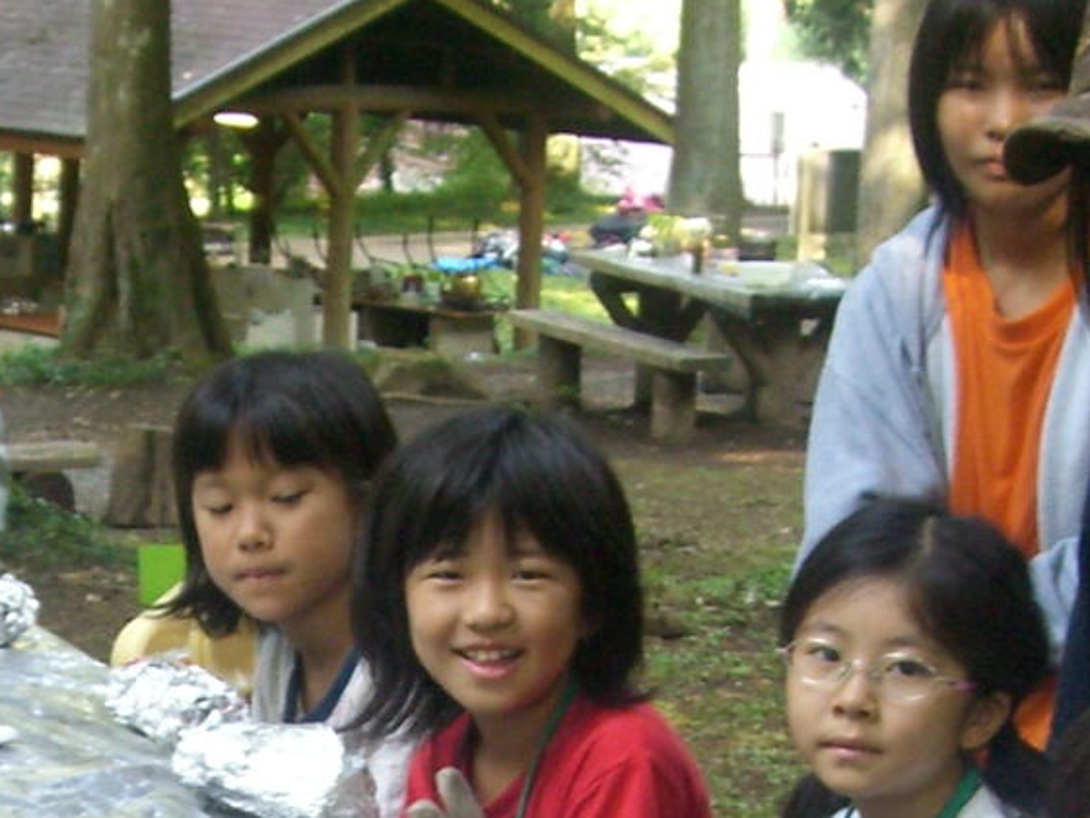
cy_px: 1040
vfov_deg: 10.8
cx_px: 229
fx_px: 4220
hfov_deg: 14.6
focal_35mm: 134
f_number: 3
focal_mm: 7.6
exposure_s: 1/60
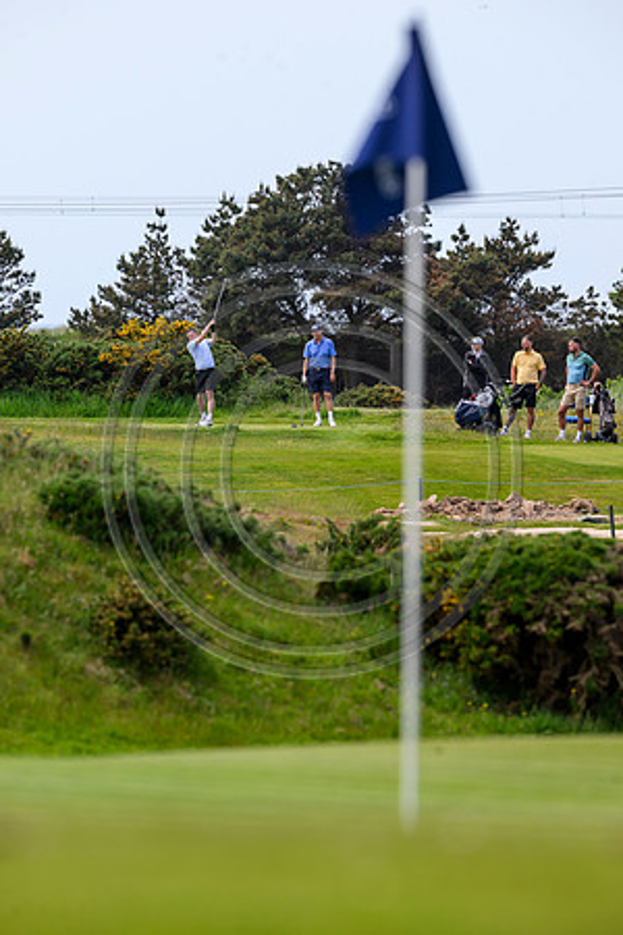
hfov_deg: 3.4
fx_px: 10383
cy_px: 468
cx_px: 312
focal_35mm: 400
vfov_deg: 5.2
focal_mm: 400
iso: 800
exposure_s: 1/1250
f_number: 7.1
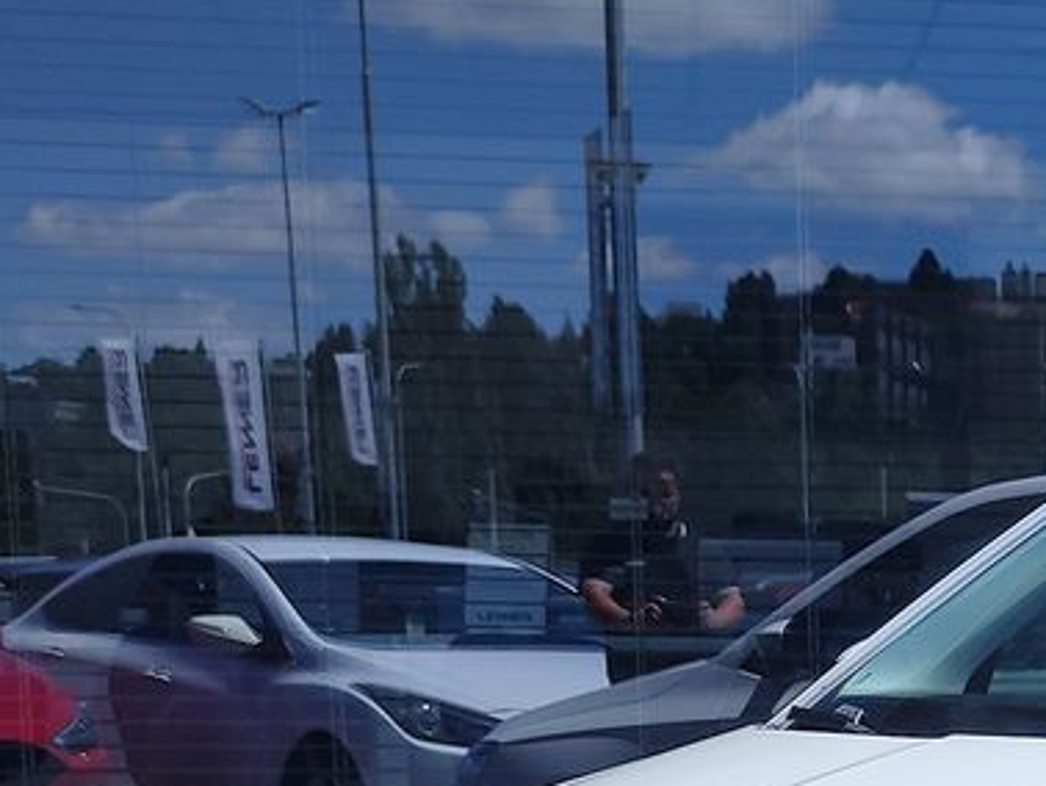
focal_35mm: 73
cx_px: 1392
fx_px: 2207
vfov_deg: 17.9
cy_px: 1209
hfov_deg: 23.3
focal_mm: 7.01
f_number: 1.69
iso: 50
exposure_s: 1/1122
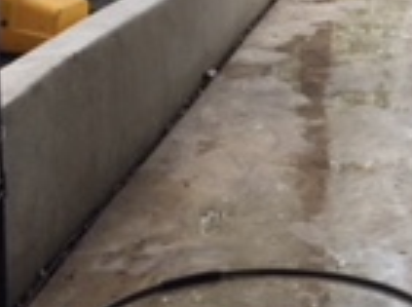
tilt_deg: -11.2
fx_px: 1567
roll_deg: +0.4
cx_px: 362
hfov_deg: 14.8
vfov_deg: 11.0
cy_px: -23
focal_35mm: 132
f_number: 2.2
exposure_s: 1/542
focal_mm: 4.15
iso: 32
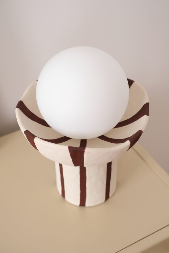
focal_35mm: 54
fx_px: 380
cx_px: 84
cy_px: 125
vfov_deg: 36.9
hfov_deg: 25.1
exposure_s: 1/52
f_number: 2.8
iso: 160
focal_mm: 35
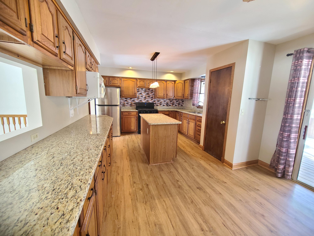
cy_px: 118
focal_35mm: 13
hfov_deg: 106.2
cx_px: 157
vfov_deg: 89.9
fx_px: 118
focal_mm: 2.2
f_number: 2.2
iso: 320
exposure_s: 1/30
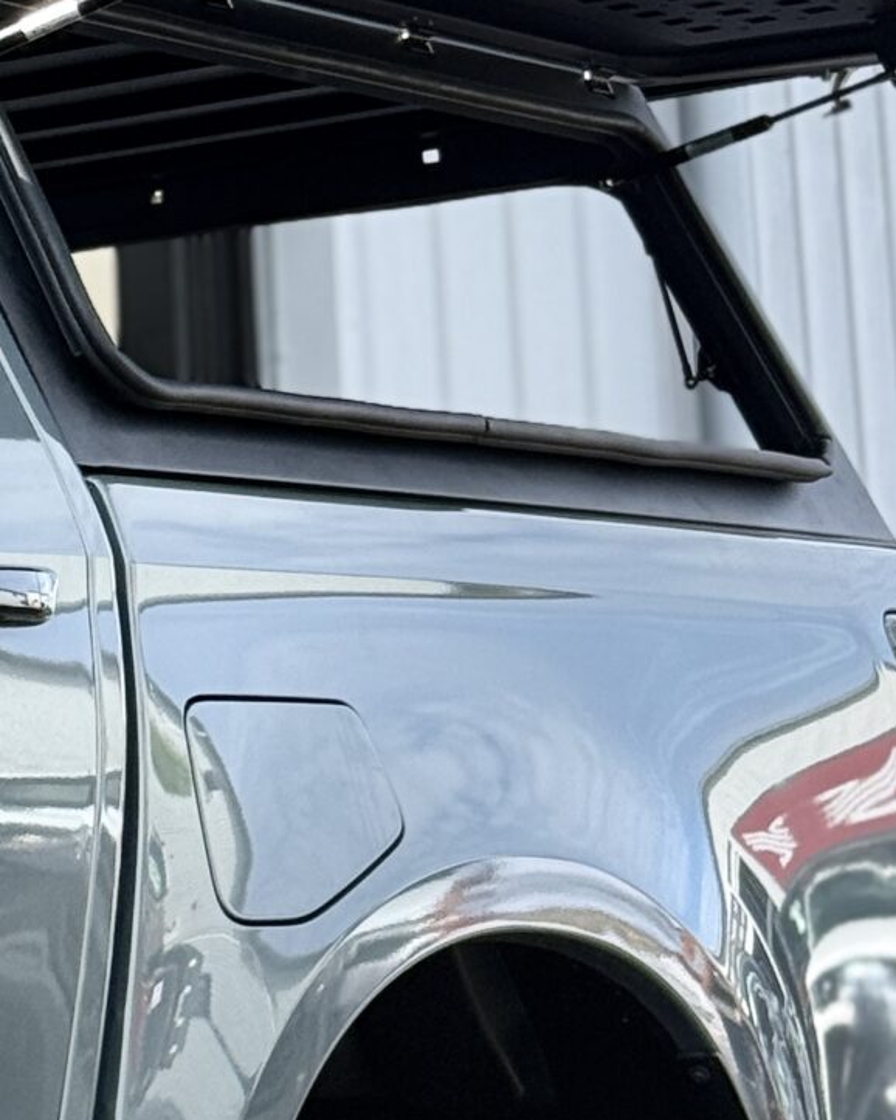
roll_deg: +1.8
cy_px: 234
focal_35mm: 166
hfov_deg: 9.1
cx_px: -347
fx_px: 5505
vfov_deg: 11.6
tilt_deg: +8.2
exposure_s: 1/1838
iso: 64
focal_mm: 6.76
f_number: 1.78
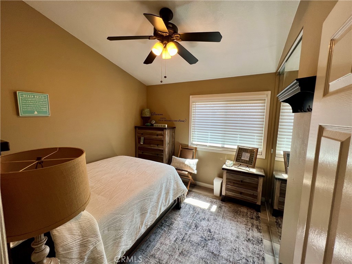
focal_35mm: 13
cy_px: 132
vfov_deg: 89.9
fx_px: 132
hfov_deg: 106.2
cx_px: 176
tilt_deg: -5.9
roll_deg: -1.0
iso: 100
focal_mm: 1.57
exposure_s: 1/120
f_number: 1.8
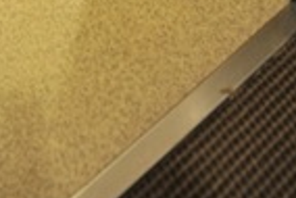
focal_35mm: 70
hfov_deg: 27.7
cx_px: 25
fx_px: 576
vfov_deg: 8.9
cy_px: -538
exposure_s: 1/15
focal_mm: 14
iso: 200
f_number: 2.8
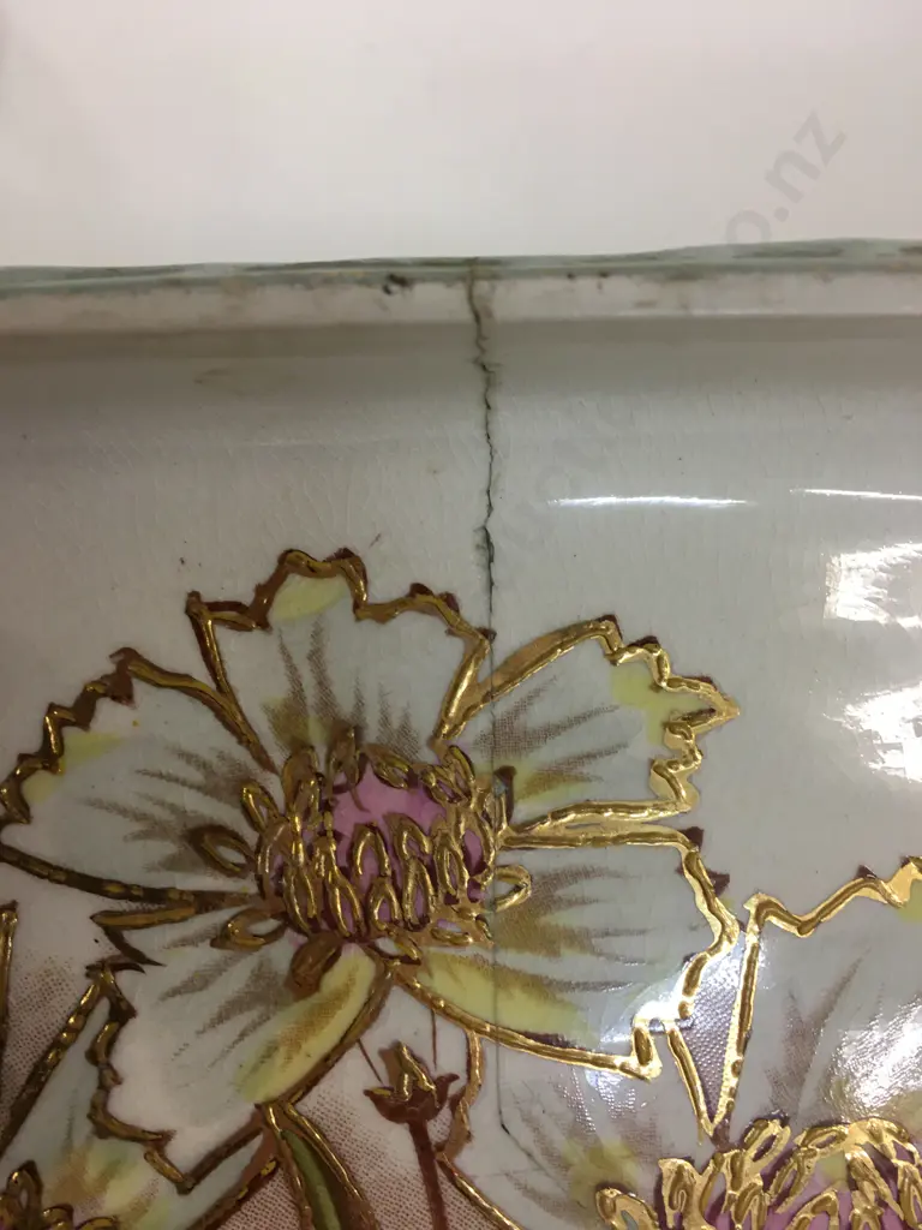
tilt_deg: -30.9
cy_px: 615
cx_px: 461
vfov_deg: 61.7
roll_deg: +2.0
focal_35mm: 29
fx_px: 1030
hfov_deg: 48.2
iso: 32
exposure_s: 1/17
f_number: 2.2
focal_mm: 4.15
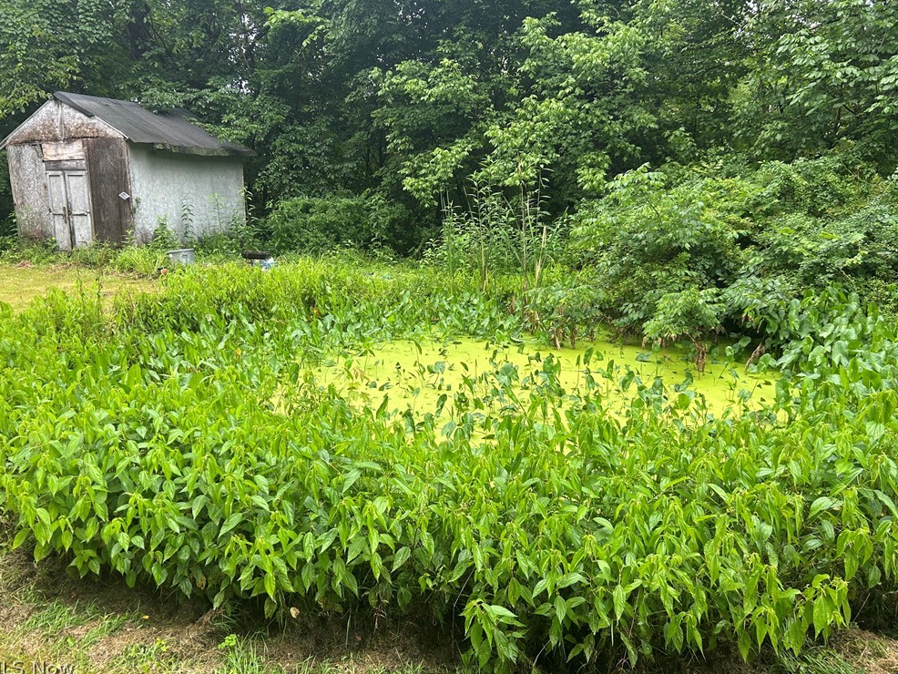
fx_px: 701
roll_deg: +0.0
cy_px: 333
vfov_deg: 51.4
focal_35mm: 27
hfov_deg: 65.3
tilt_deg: -13.6
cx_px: 445
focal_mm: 5.7
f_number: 1.5
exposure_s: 1/121
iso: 80
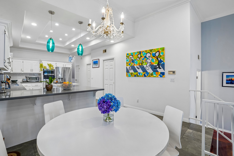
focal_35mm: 16
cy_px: 78
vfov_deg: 73.7
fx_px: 104
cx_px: 117
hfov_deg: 96.7
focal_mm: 16
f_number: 8
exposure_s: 1/13
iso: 400
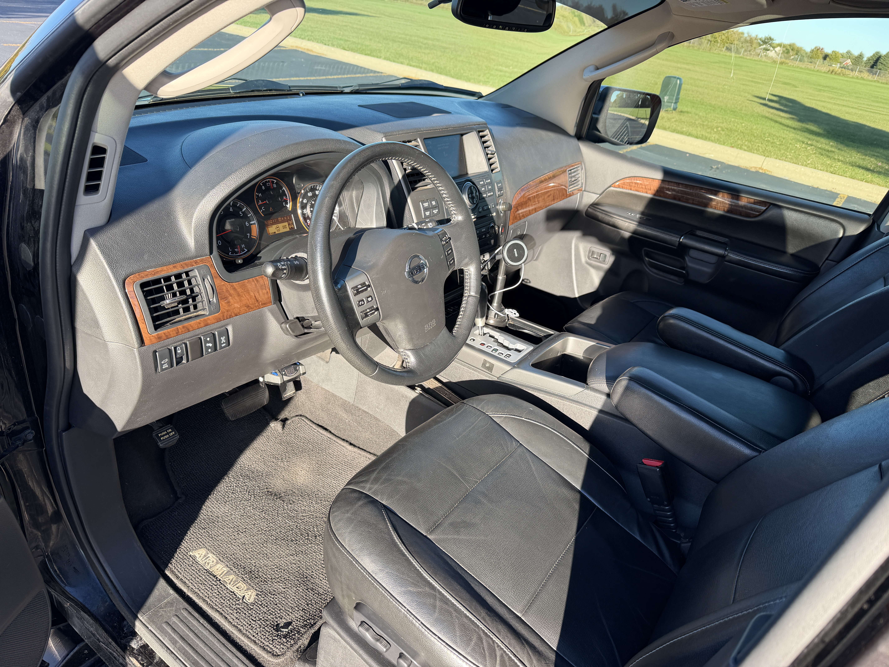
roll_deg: -9.7
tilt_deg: -28.4
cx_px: 444
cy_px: 334
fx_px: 616
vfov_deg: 56.8
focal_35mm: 24
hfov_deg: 71.6
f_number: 1.78
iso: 80
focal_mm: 6.76
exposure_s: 1/401
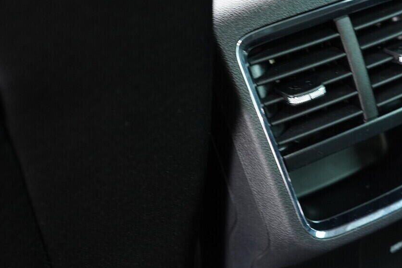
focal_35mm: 62
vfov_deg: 21.9
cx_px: 304
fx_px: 692
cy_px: 162
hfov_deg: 31.8
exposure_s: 1/40
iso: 1250
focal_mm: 24
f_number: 2.8
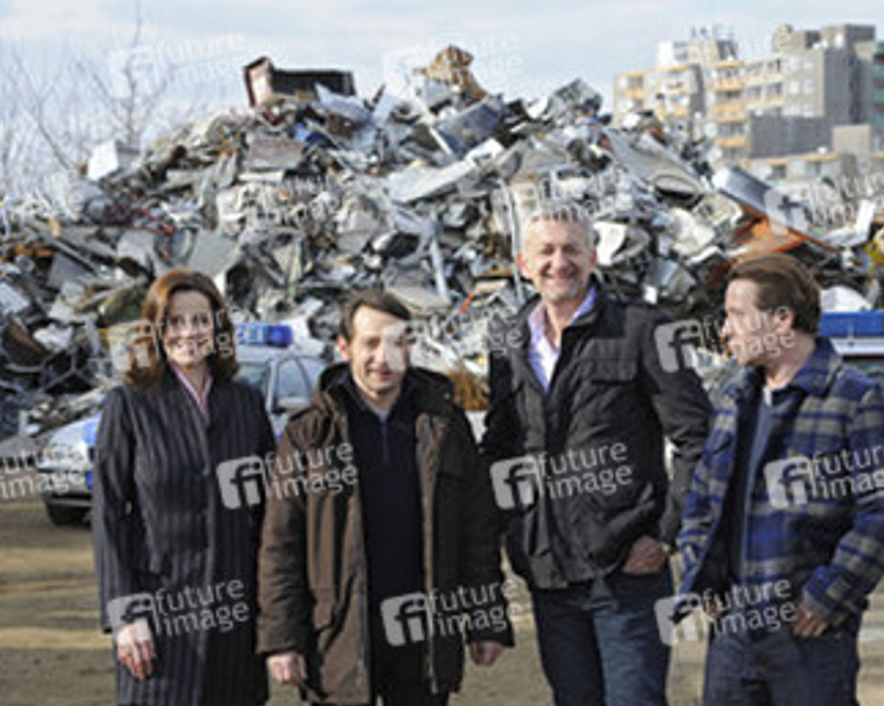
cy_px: 408
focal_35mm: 118
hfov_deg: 16.3
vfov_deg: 13.1
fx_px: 3085
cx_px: 489
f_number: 9
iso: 320
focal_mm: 90
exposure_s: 1/320
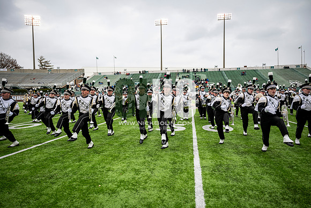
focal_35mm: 24
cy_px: 104
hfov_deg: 73.7
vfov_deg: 53.2
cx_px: 156
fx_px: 207
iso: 100
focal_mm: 24
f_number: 2.8
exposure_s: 1/500
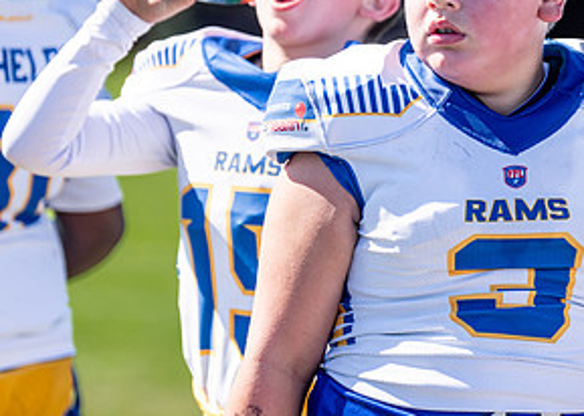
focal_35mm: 318
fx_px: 5271
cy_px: 172
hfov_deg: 6.3
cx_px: 513
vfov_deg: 4.5
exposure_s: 1/1600
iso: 100
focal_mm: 138
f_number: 2.8
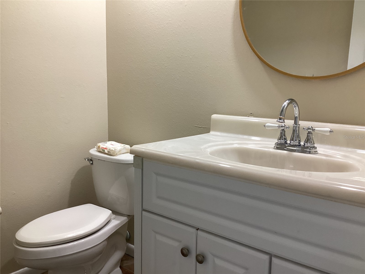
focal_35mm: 31
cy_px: 137
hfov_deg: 58.4
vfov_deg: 45.4
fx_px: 327
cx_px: 182
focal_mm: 3.3
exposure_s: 1/60
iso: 160
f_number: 2.4
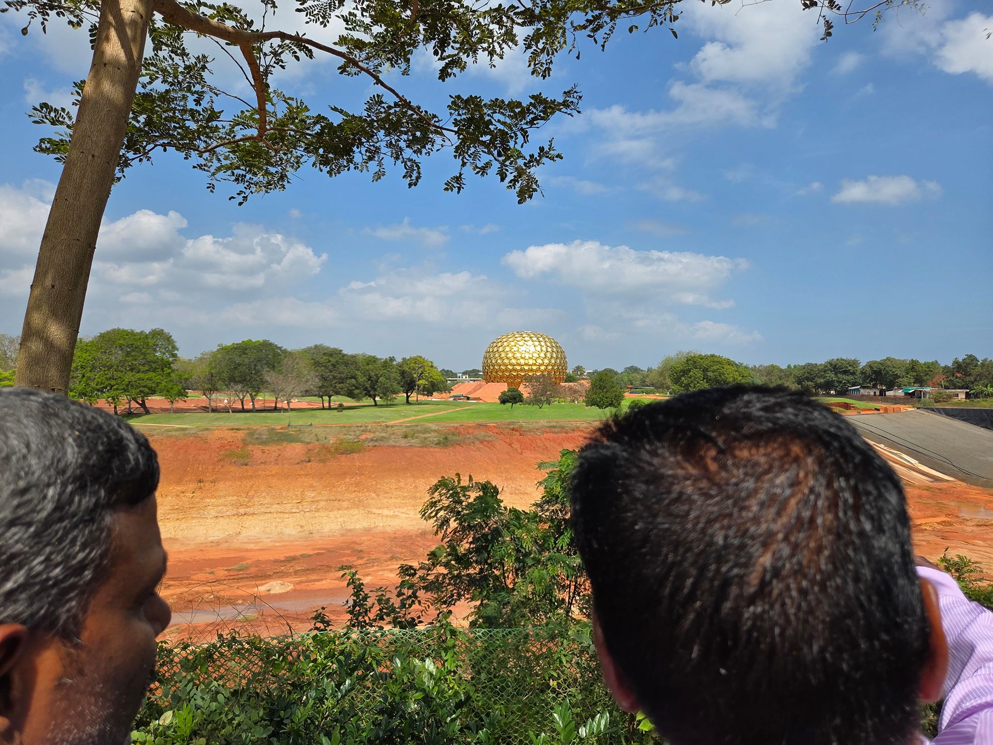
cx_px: 496
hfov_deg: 73.9
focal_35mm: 23
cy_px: 372
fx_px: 660
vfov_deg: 58.9
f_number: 1.8
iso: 80
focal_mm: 5.4
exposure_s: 1/6217
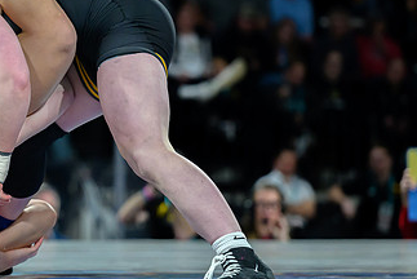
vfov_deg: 5.0
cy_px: 106
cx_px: 1
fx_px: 3177
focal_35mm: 274
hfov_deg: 7.5
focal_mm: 125
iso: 3600
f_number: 2.8
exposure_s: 1/800
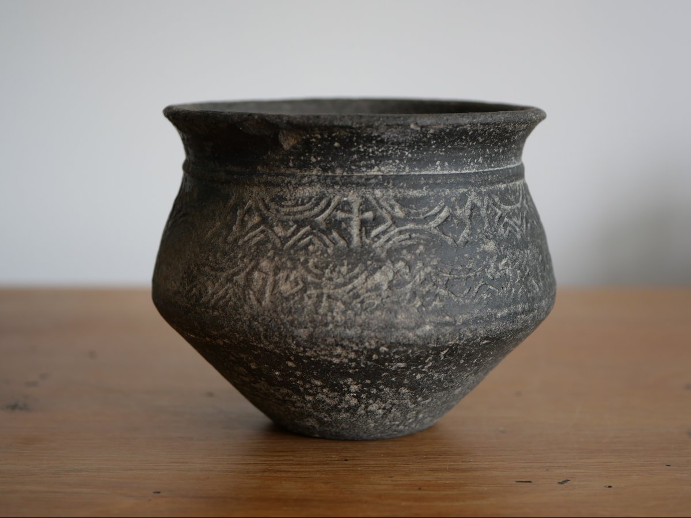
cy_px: 259
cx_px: 346
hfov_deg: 32.2
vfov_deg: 24.4
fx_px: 1198
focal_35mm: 60
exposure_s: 1/60
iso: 250
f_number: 2.8
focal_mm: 30
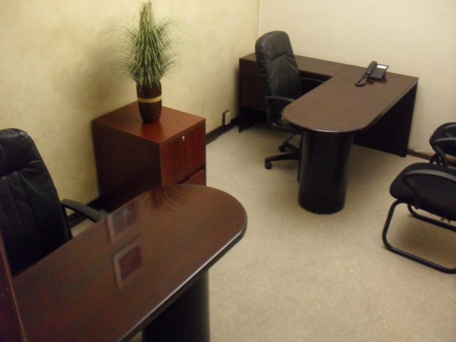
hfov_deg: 49.0
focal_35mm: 38
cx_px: 228
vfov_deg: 37.7
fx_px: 501
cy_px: 171
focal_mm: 6.3
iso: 400
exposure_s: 1/15
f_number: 2.8
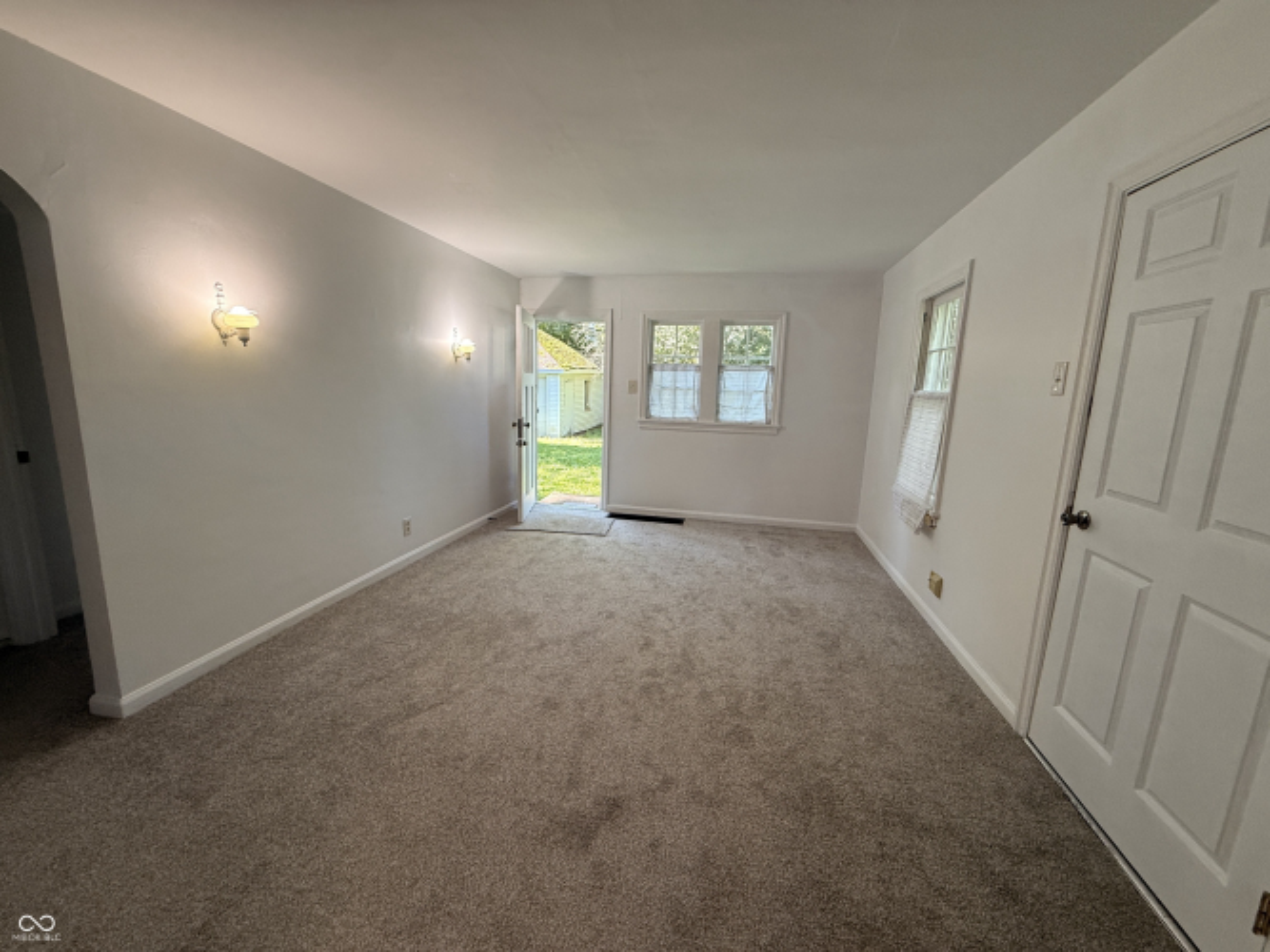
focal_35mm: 14
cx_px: 635
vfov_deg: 85.7
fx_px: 514
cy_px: 476
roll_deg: -1.7
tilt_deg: -10.5
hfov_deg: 102.1
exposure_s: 1/120
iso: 160
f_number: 2.2
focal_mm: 2.22
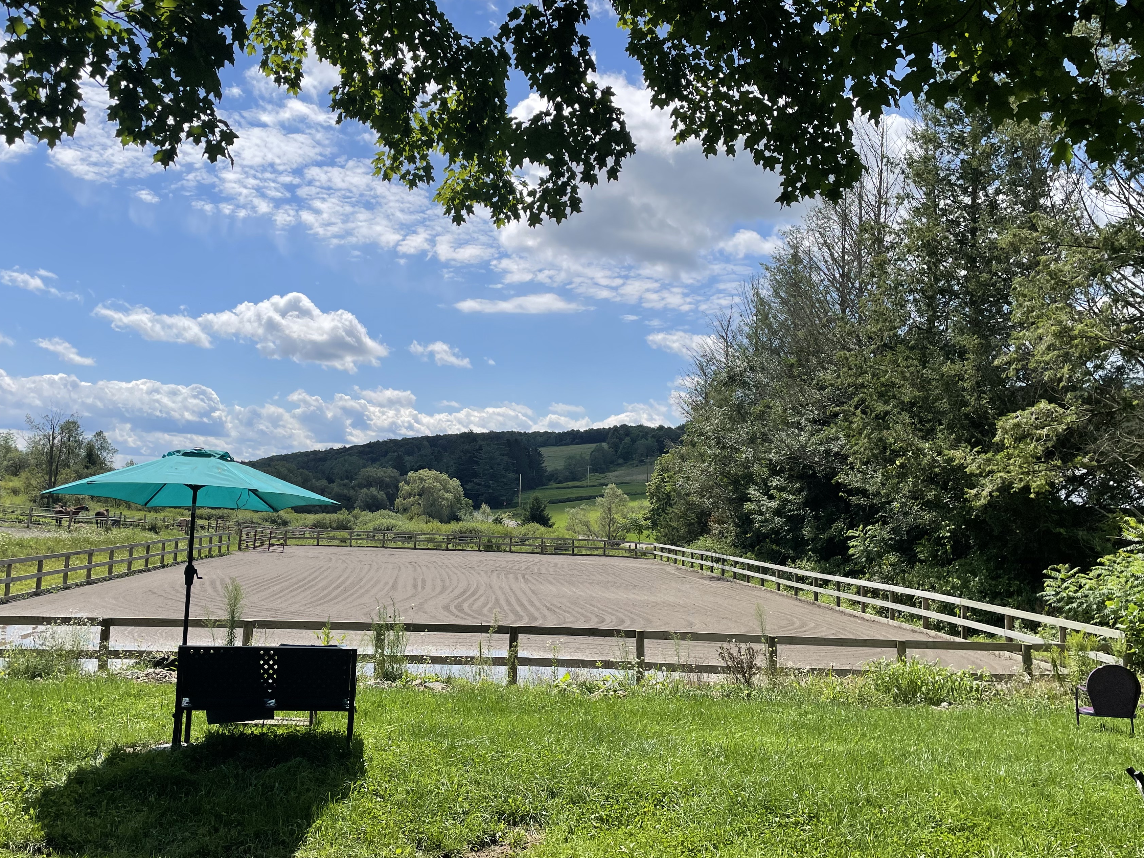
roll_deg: -1.4
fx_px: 1024
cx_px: 504
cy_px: 429
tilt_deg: +5.5
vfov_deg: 45.4
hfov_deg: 58.2
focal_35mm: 31
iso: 32
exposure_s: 1/5814
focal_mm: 4.2
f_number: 1.6
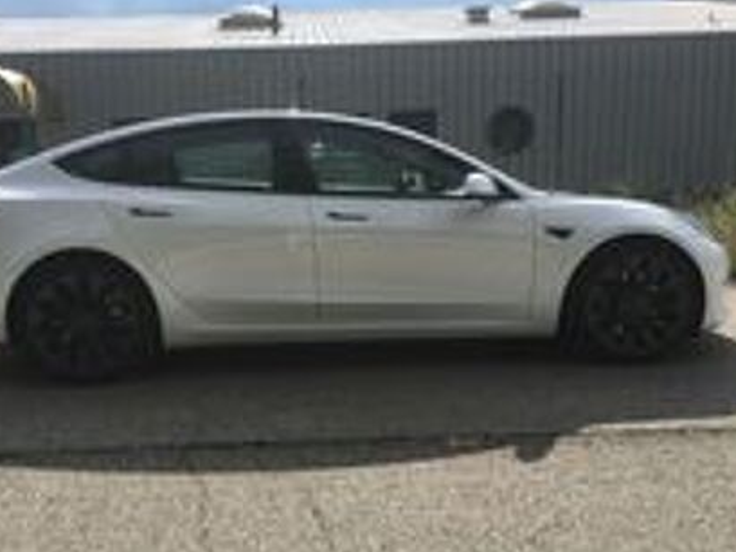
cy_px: 264
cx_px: 329
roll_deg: +2.3
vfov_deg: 41.8
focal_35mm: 34
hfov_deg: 53.8
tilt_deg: -9.3
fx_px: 723
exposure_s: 1/2079
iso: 25
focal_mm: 4.15
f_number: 2.2
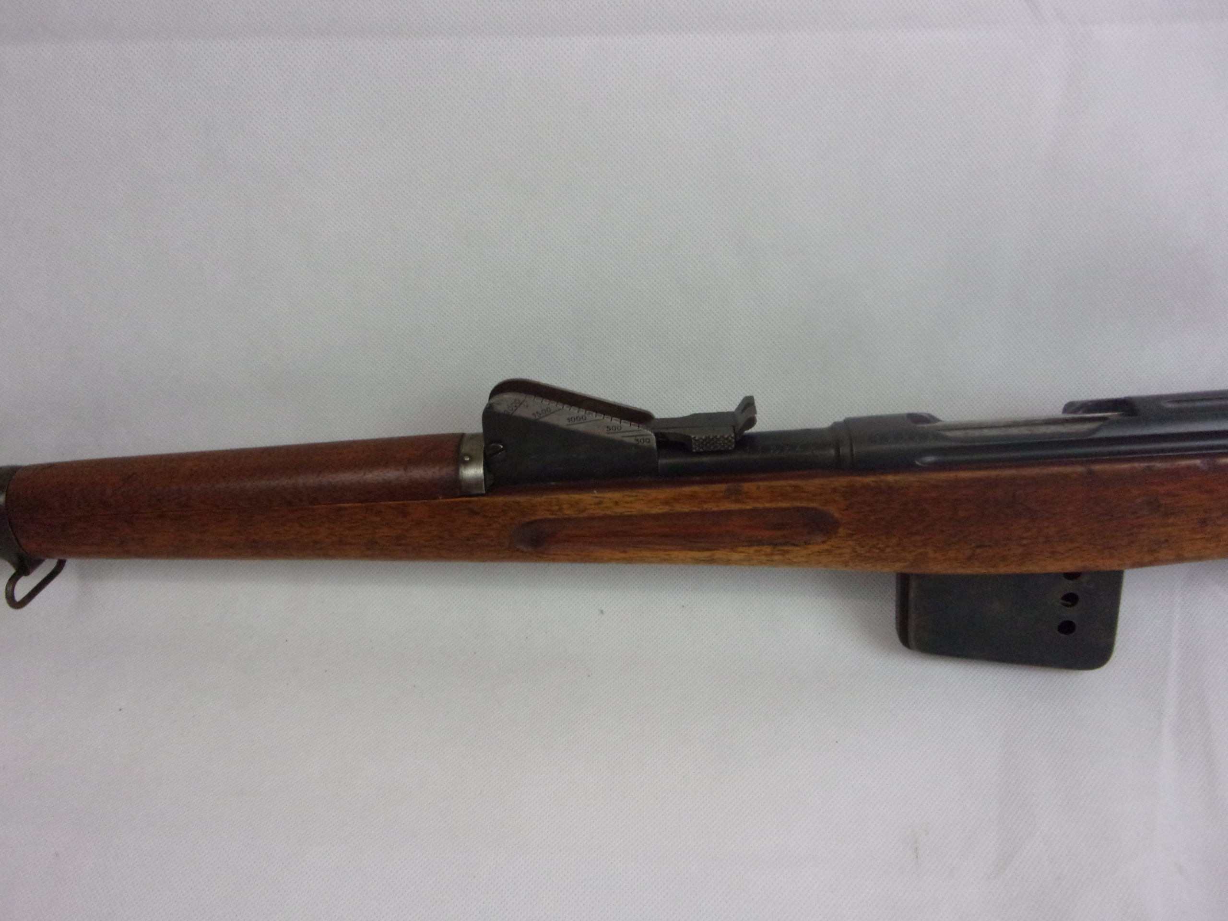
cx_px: 614
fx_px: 993
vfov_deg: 49.7
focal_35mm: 28
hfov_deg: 63.4
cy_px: 460
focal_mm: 5.1
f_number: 3.9
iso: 424
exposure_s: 1/125
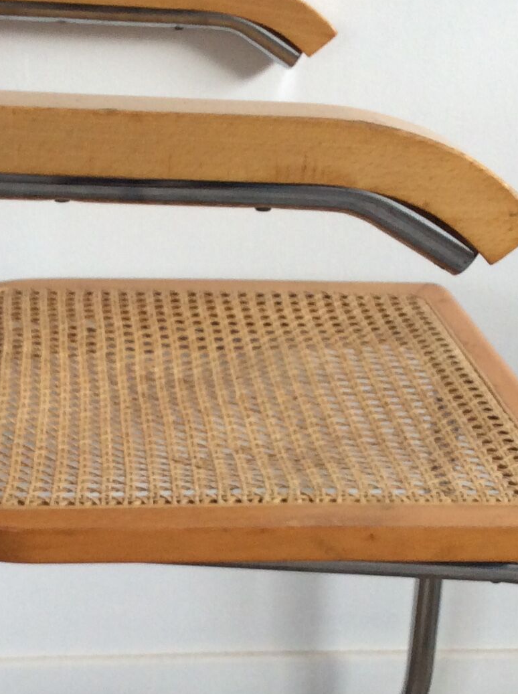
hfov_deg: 18.3
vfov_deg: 24.3
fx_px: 1601
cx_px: 172
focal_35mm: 80
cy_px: 466
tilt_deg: -22.2
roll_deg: -0.9
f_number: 2.4
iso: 50
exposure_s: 1/100
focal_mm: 3.3
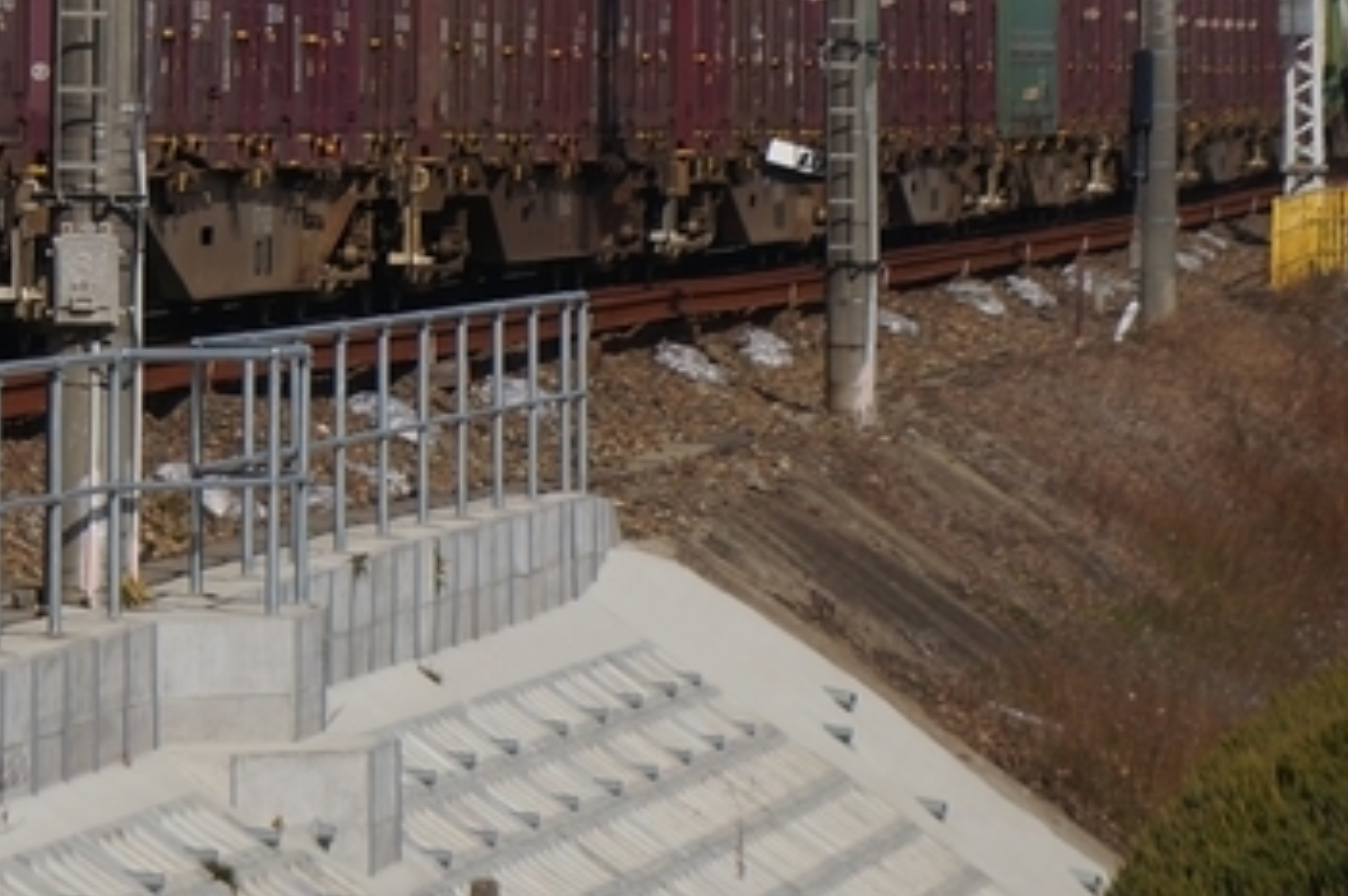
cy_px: -594
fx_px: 14728
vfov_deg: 3.5
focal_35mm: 394
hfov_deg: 5.2
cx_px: -567
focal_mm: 77
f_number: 6.3
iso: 100
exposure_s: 1/1000
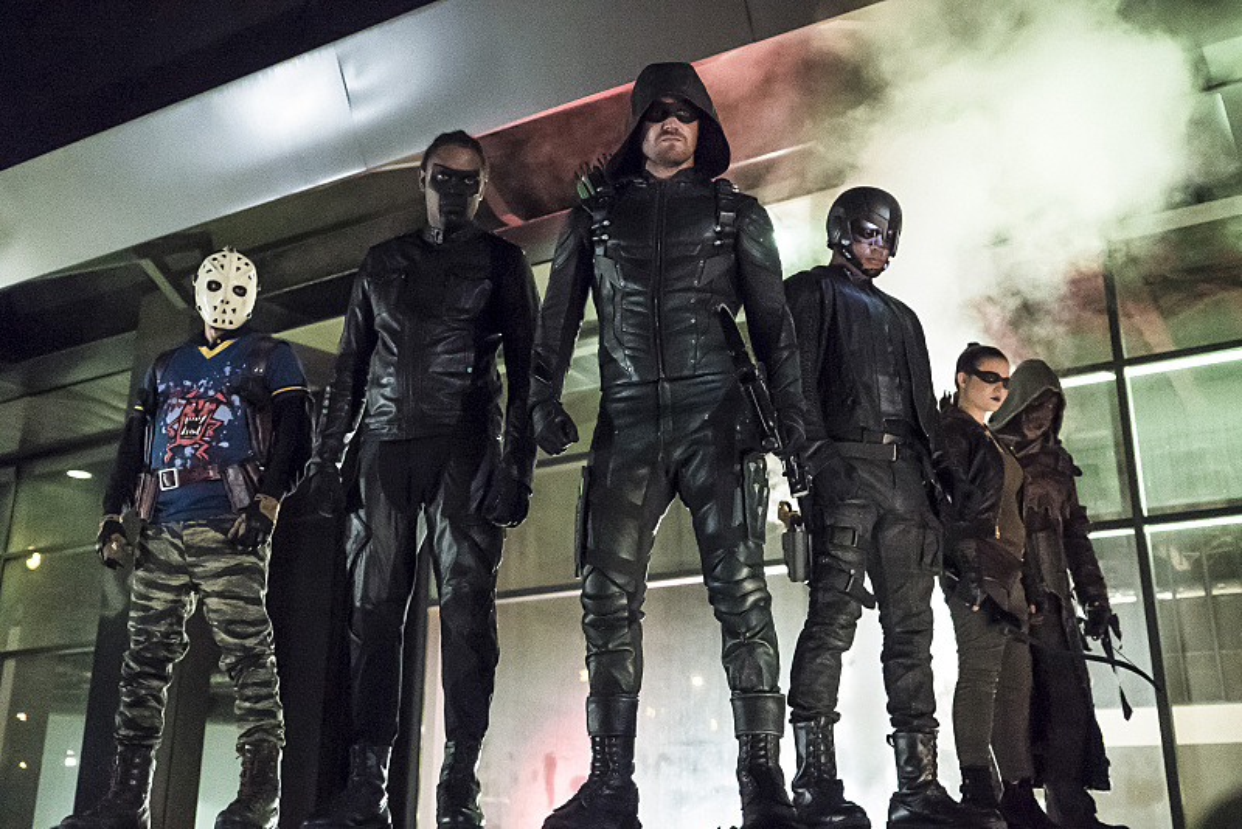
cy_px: 414
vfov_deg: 36.9
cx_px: 621
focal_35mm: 36
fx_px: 1242
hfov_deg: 53.1
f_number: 4
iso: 10000
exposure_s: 1/160
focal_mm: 36
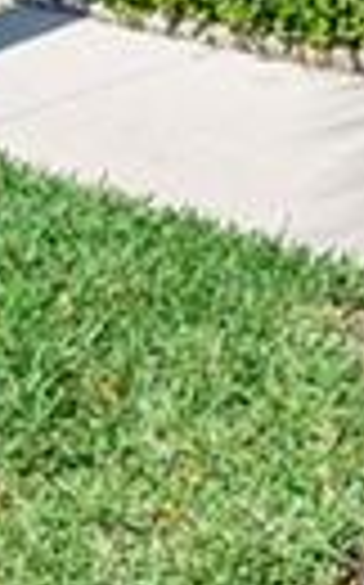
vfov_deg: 12.0
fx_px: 2498
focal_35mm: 157
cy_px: -536
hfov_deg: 7.9
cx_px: 795
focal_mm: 13
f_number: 9
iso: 100
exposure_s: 1/250
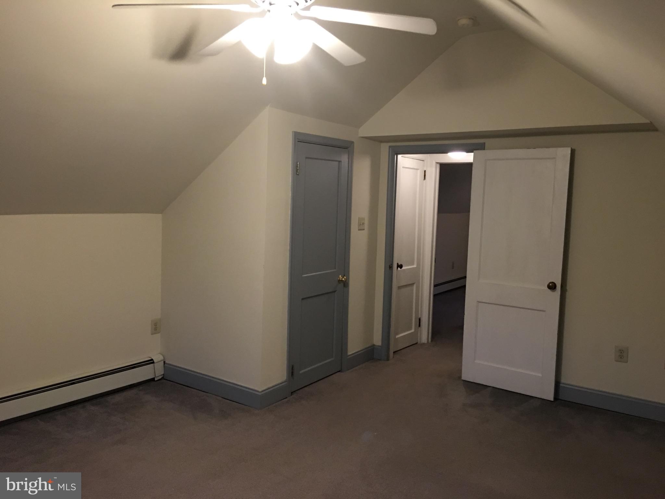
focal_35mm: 29
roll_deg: -2.6
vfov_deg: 48.2
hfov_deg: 61.7
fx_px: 557
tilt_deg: -3.9
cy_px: 250
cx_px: 332
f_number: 2.2
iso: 80
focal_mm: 4.15
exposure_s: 1/10
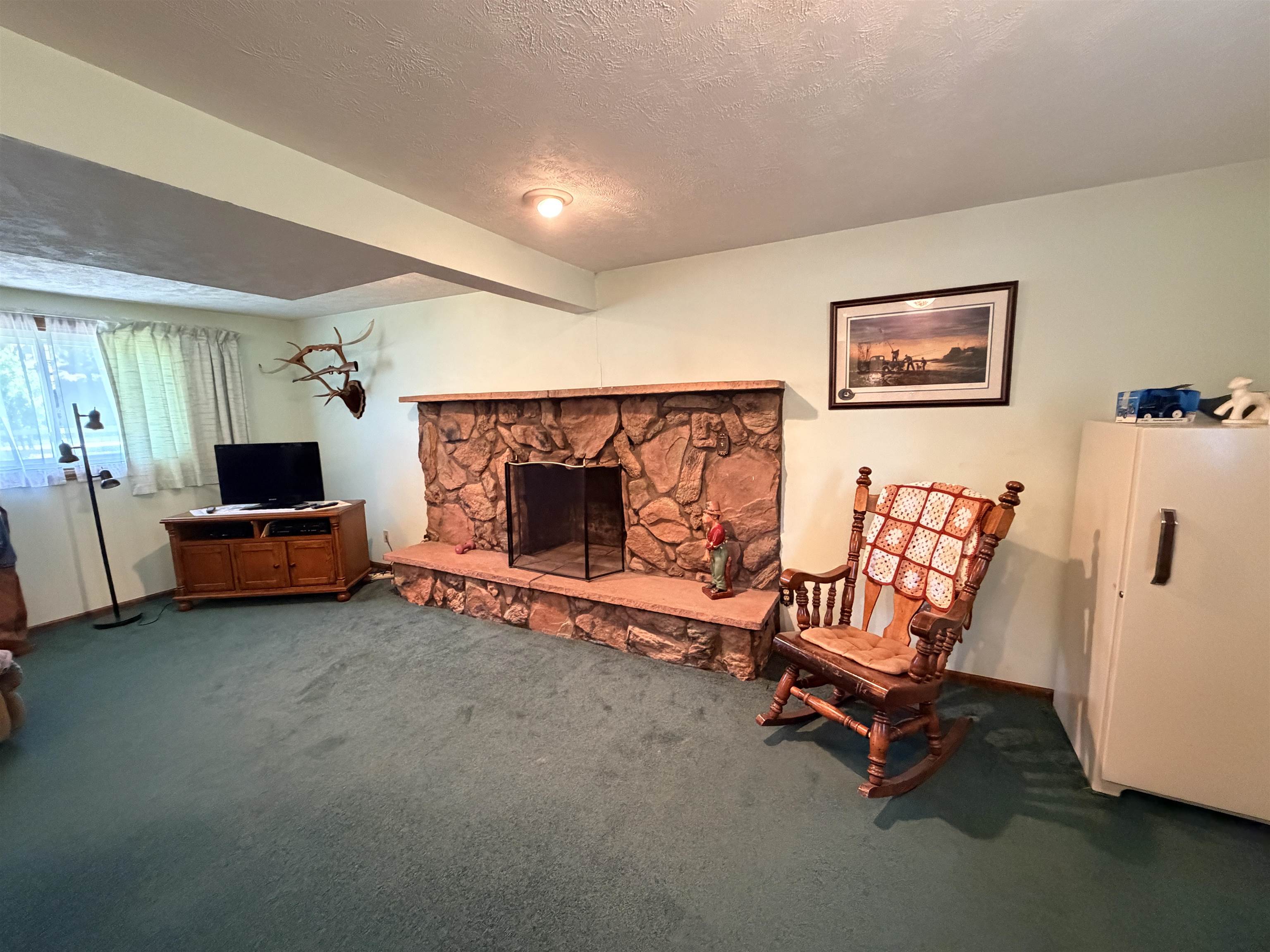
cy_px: 476
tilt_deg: -7.7
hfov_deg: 102.1
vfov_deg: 85.7
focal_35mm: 14
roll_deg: +1.0
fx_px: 514
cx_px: 635
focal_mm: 2.22
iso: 1000
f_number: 2.2
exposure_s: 1/60
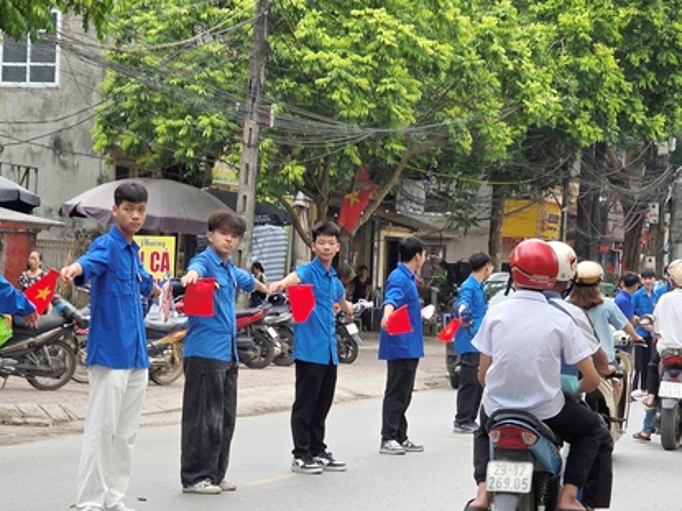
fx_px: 2423
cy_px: 421
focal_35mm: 123
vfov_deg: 12.0
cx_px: 250
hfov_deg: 16.0
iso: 50
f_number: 2.4
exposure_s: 1/169
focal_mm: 7.9
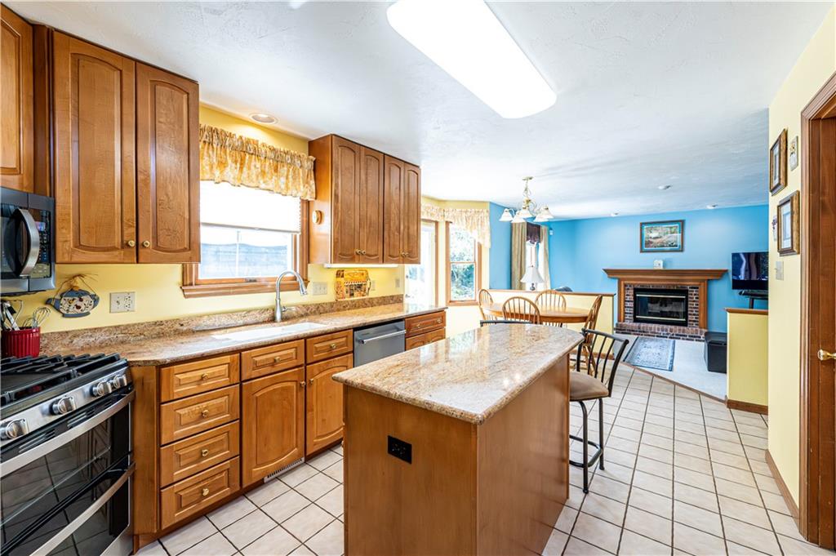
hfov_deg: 104.3
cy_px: 278
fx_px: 325
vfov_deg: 81.1
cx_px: 418
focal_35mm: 14
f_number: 8
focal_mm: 14
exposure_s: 1/200
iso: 2500
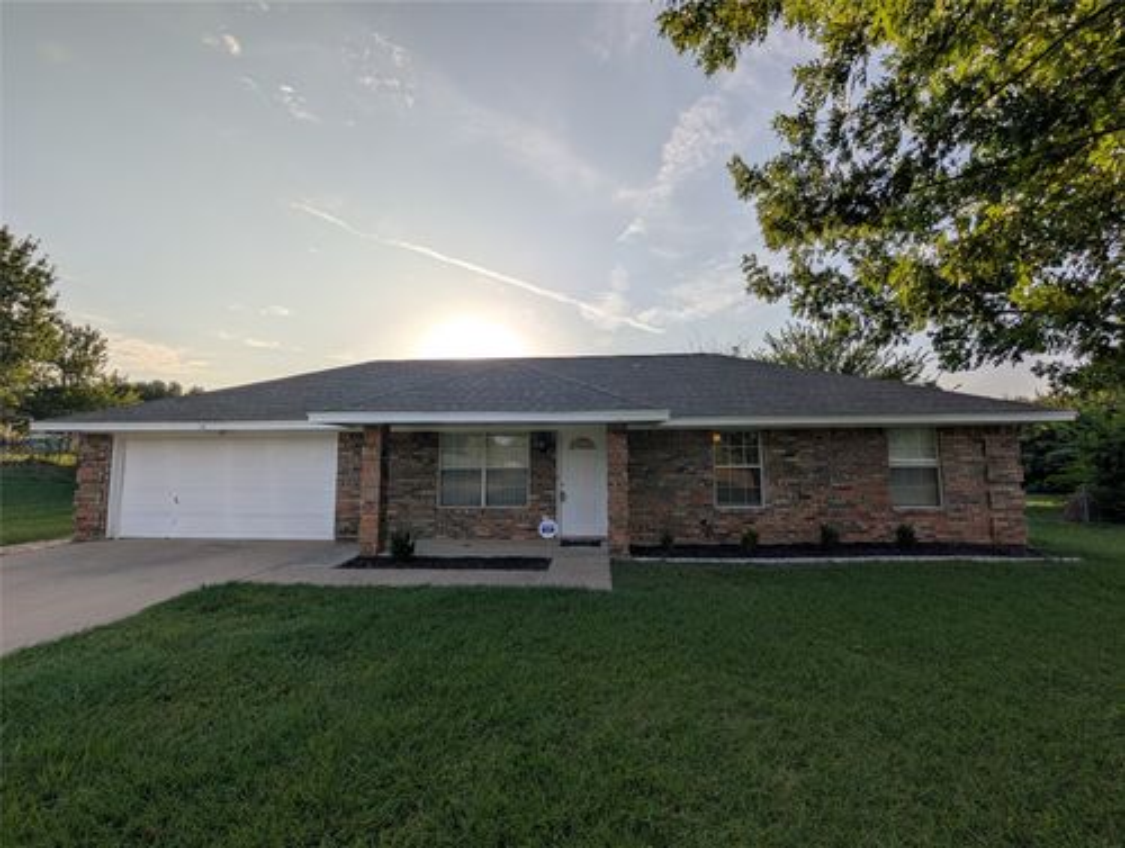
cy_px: 424
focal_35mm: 12
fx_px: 391
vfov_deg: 94.7
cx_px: 562
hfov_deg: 110.4
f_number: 1.7
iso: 58
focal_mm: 2.02
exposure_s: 1/7299
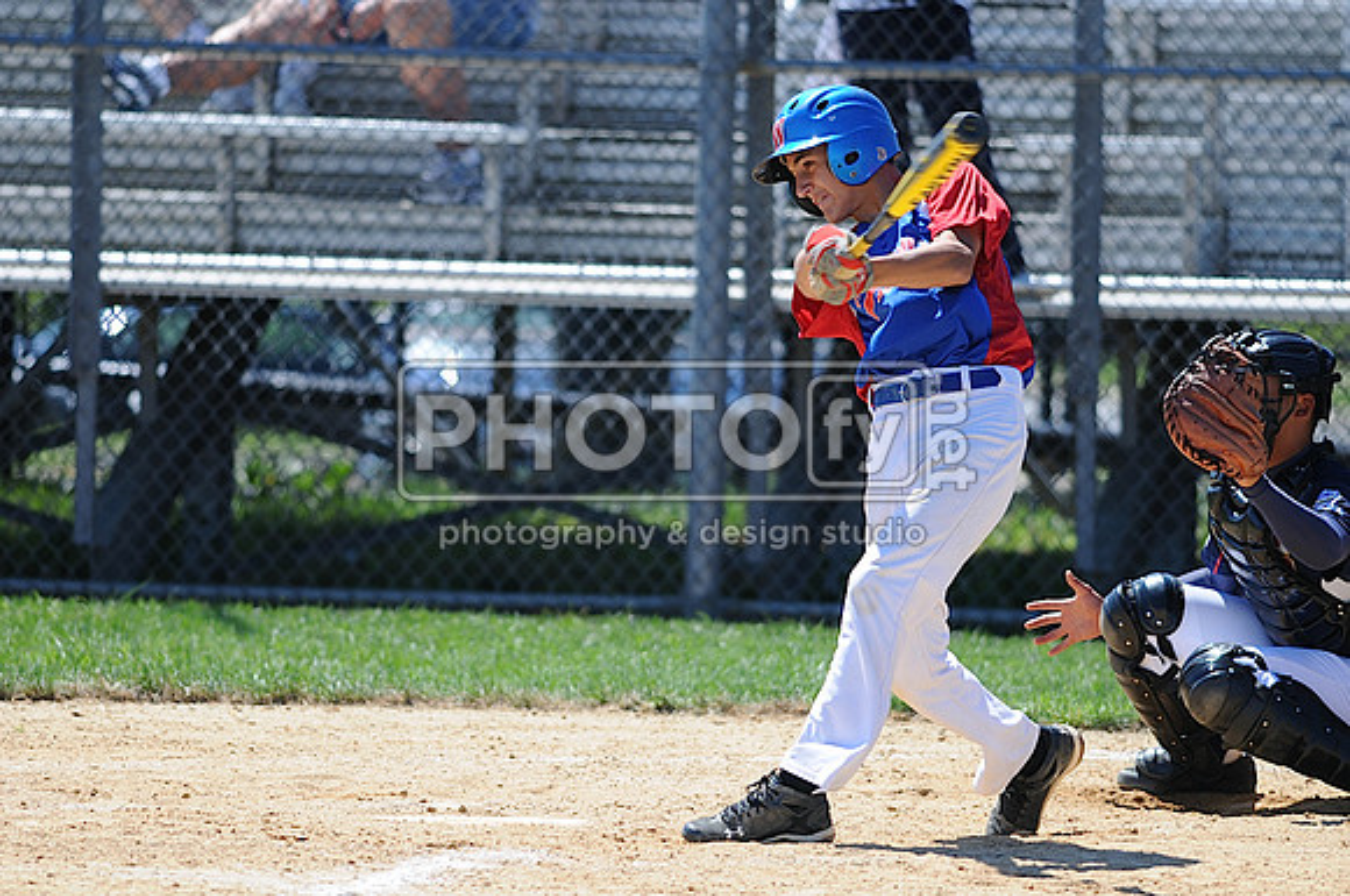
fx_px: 16851
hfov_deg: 4.6
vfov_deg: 3.0
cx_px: 675
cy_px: 448
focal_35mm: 450
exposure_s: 1/1000
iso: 200
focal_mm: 300
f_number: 4
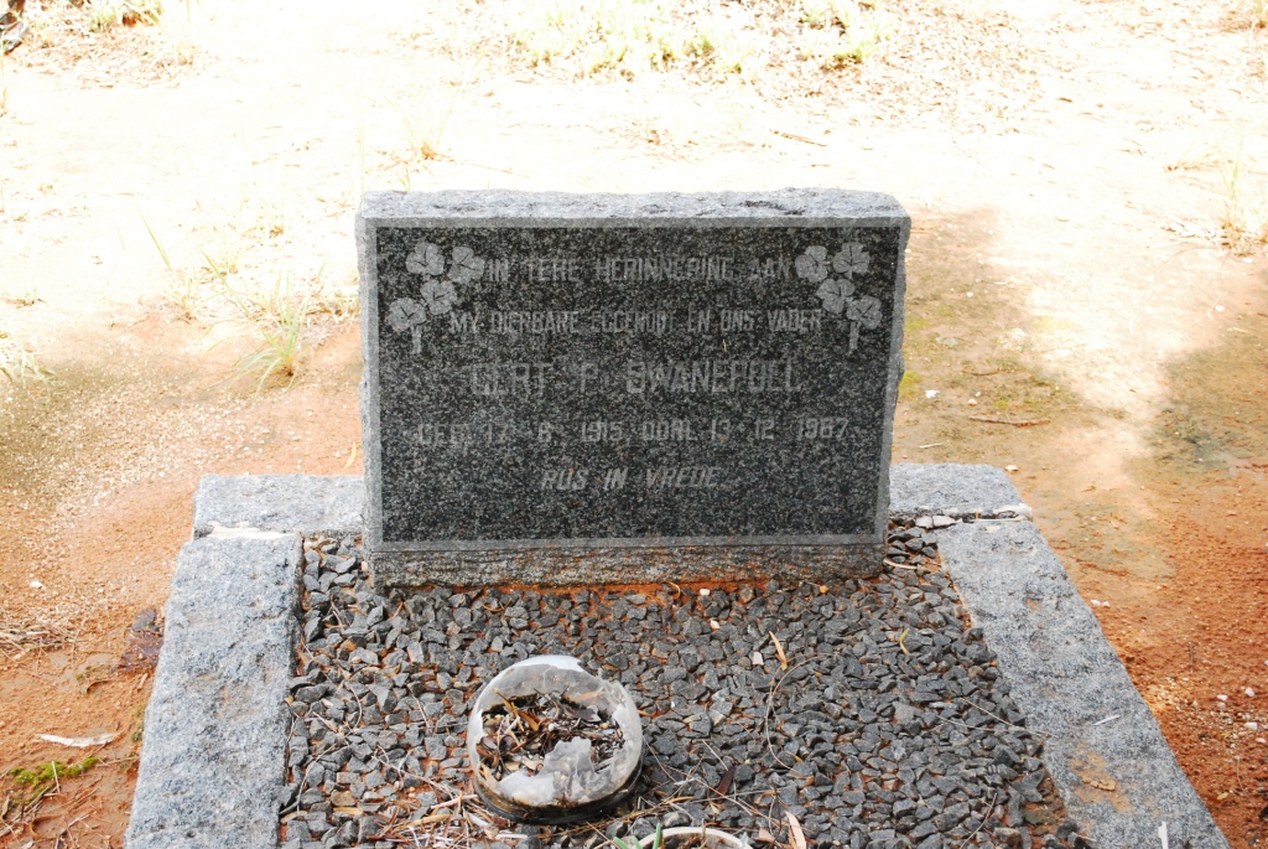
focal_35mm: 51
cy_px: 424
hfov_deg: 38.8
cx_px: 634
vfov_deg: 26.5
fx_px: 1798
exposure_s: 1/500
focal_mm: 34
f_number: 5
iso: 1600
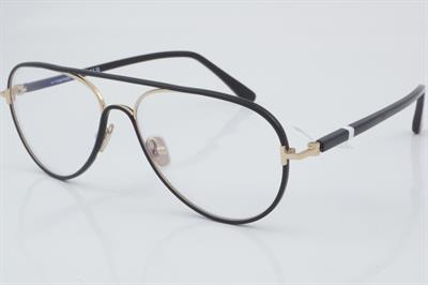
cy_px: 142
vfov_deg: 16.5
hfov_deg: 24.6
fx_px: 980
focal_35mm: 82
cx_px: 214
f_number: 32
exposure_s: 1/3
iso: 100
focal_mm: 55
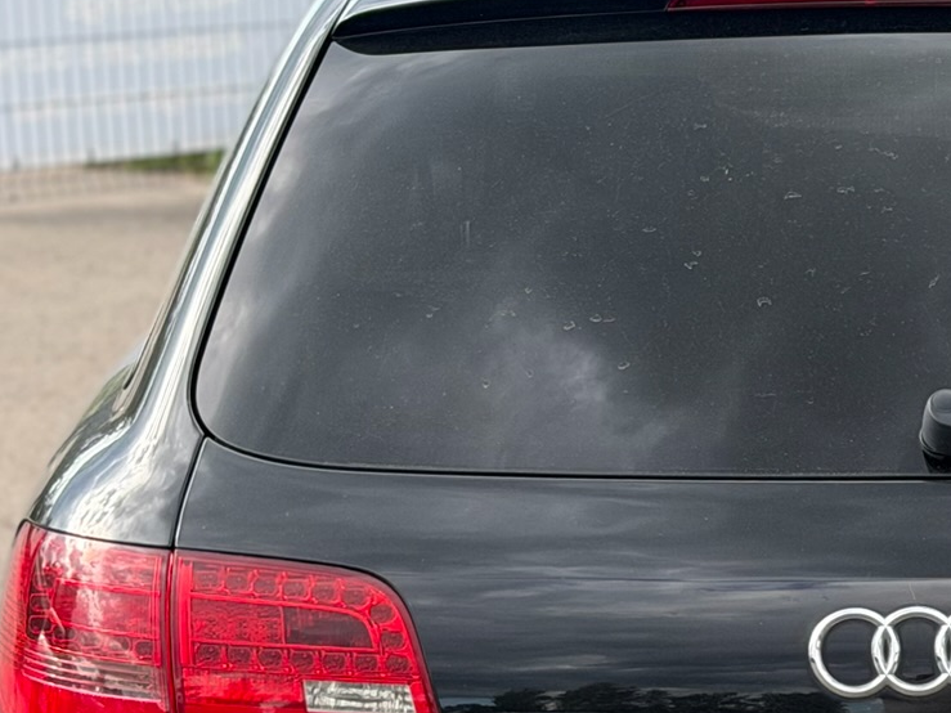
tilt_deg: -14.3
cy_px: 642
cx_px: 927
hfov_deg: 14.6
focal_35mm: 133
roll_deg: +0.1
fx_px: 3653
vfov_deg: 11.1
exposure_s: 1/802
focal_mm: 6.76
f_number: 1.78
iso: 64
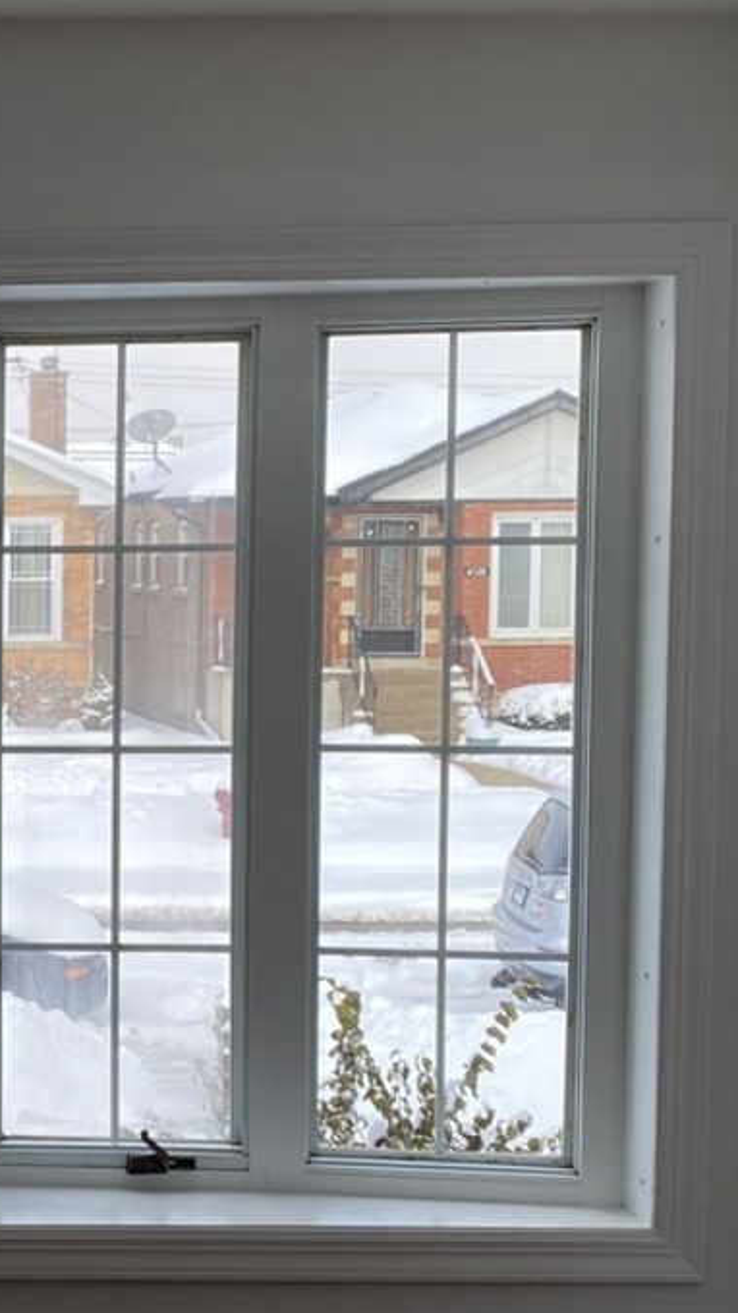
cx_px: -245
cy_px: 788
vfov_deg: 34.8
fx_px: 2089
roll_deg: +0.5
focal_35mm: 60
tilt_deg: -5.1
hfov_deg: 18.5
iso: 32
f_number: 1.8
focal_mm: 4.25
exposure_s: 1/858
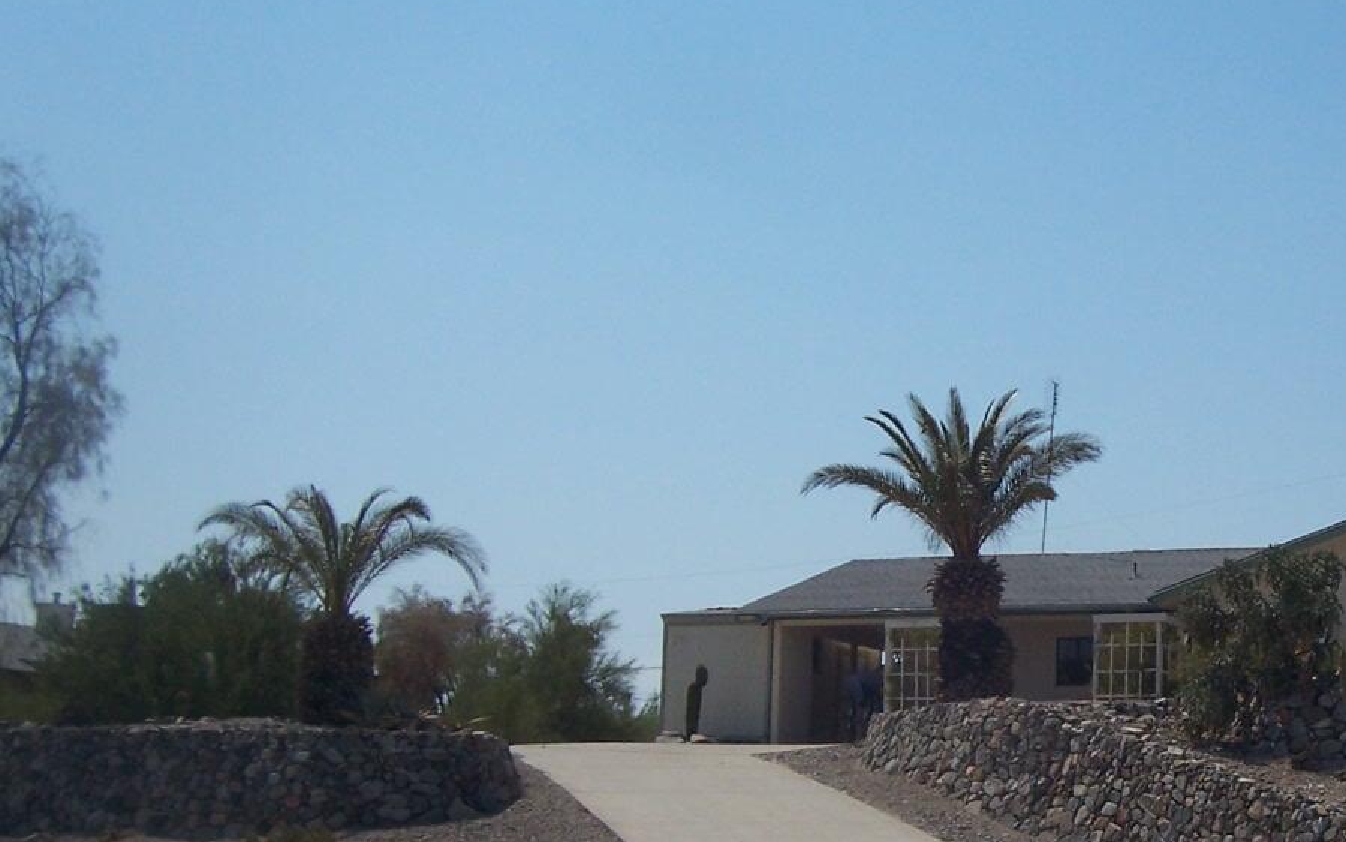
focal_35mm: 60
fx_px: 2201
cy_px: 608
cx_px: 1072
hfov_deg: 33.1
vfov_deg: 21.5
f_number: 5.6
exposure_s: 1/1500
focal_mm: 5.6
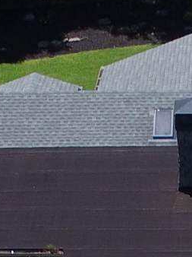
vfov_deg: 10.0
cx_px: 183
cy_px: 537
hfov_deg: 8.1
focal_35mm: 182
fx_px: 1348
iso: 100
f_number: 2.8
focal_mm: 3.61
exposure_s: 1/838
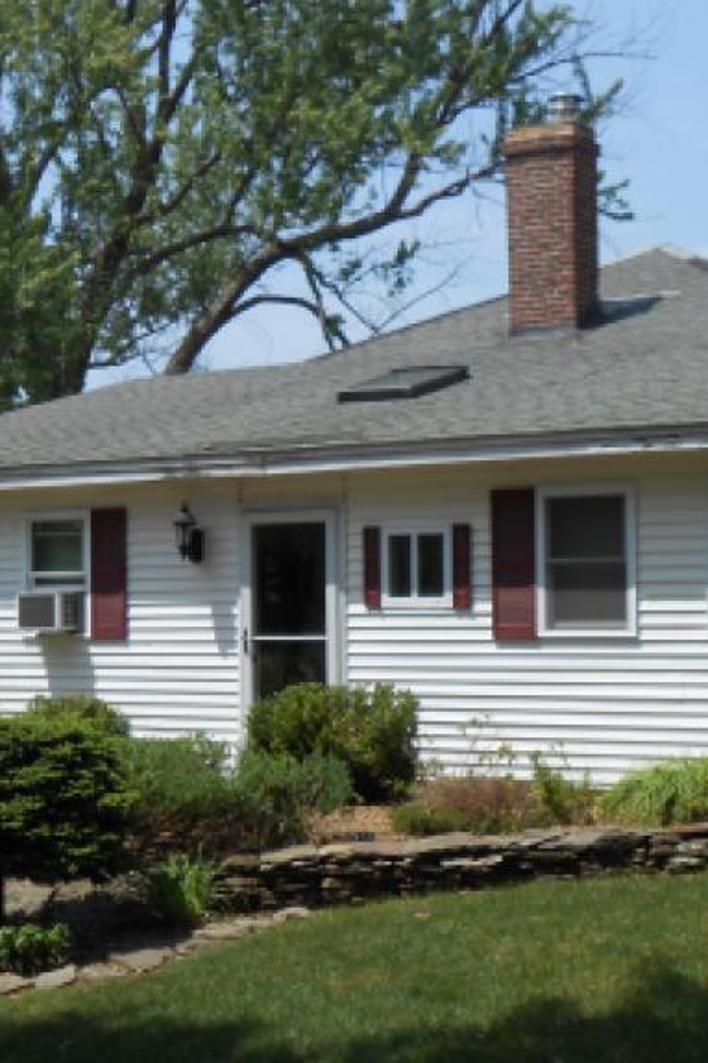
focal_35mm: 63
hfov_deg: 21.4
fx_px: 1859
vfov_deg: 31.9
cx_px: 495
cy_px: 565
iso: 80
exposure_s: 1/640
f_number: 3.9
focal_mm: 6
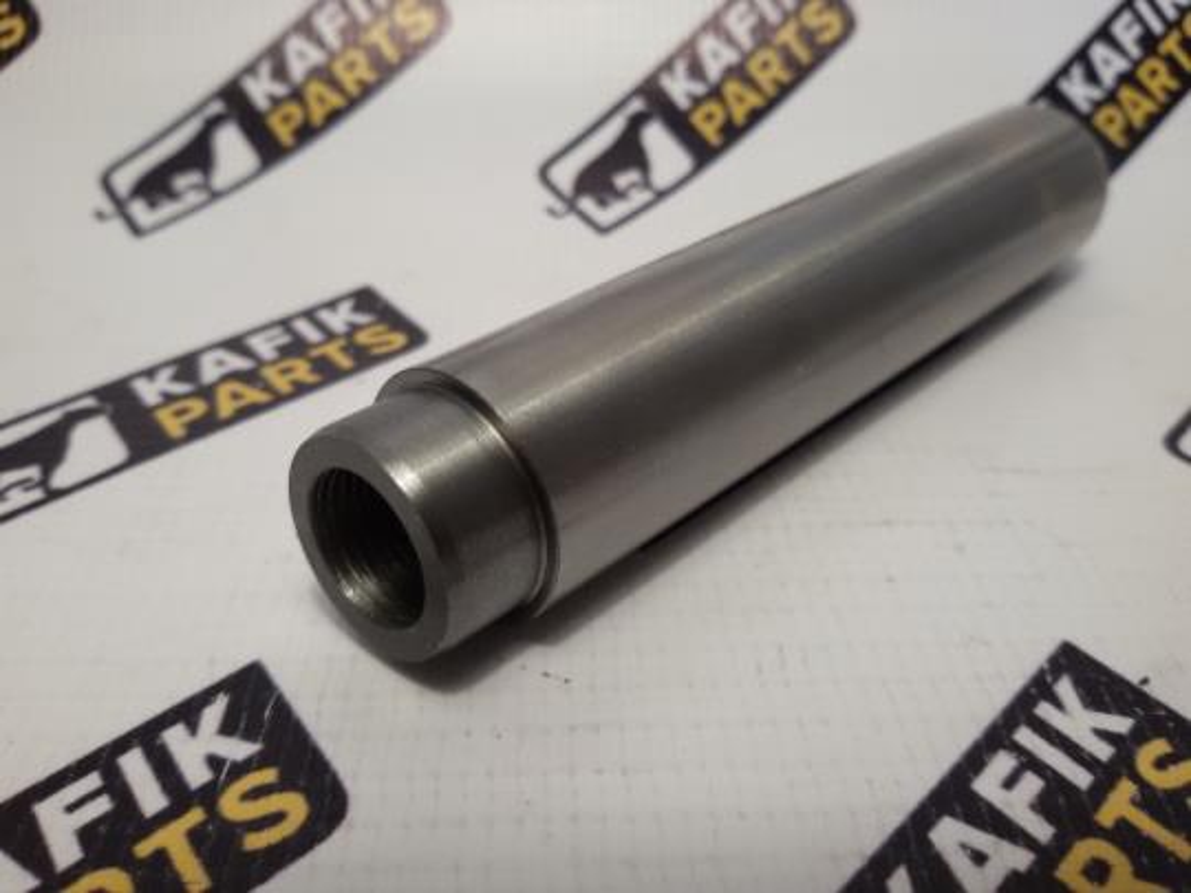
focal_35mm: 31
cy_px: 446
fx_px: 1067
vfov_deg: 45.4
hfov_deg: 58.4
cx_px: 596
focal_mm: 2.93
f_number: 2.4
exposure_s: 1/33
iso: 40
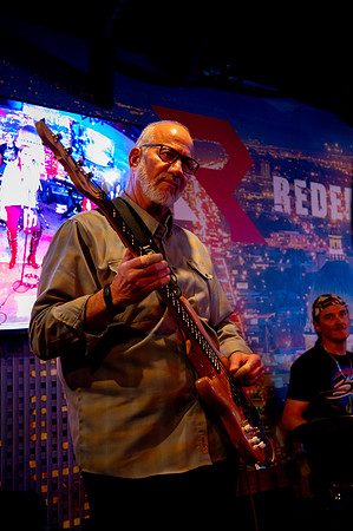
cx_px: 176
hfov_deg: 25.9
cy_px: 266
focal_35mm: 52
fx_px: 767
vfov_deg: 38.2
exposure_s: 1/60
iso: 6400
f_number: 4
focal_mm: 52
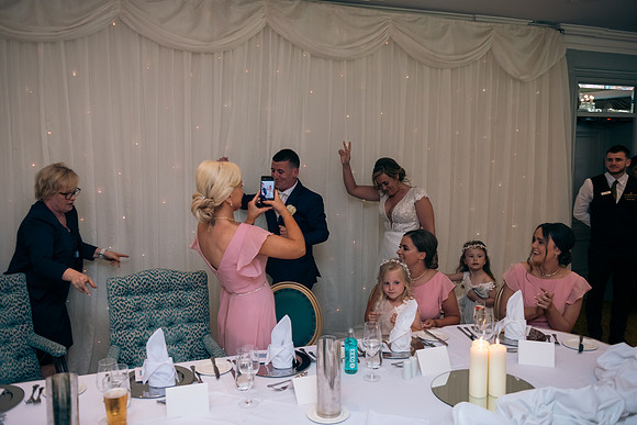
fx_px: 549
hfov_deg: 60.3
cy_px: 212
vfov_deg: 42.3
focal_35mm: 31
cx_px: 318
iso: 640
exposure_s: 1/160
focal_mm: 31
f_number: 3.5
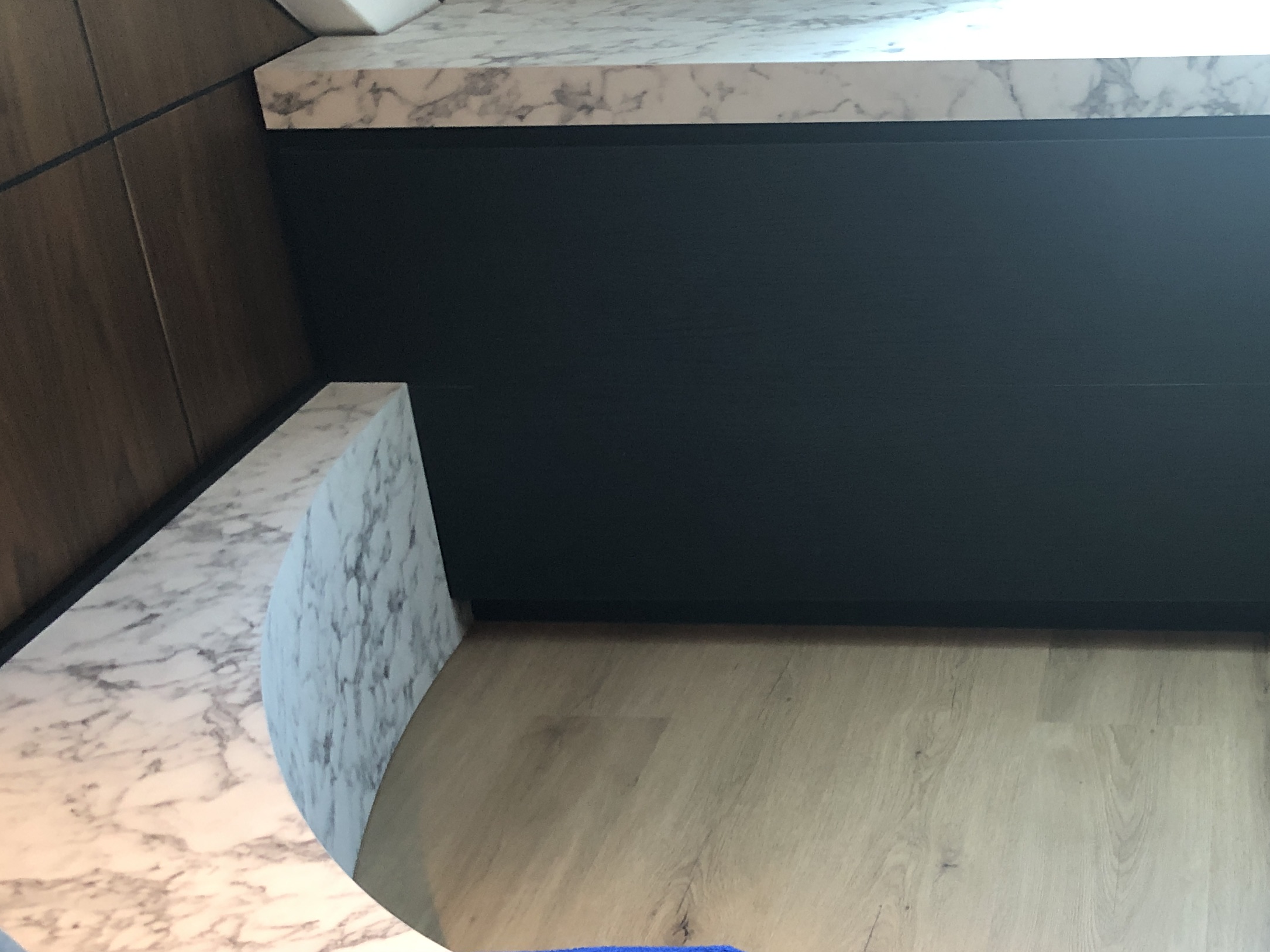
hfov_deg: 35.1
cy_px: 603
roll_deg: +1.2
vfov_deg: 27.9
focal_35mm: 52
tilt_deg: -28.8
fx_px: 1908
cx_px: 1091
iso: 64
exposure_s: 1/17
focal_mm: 3.99
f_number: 1.8
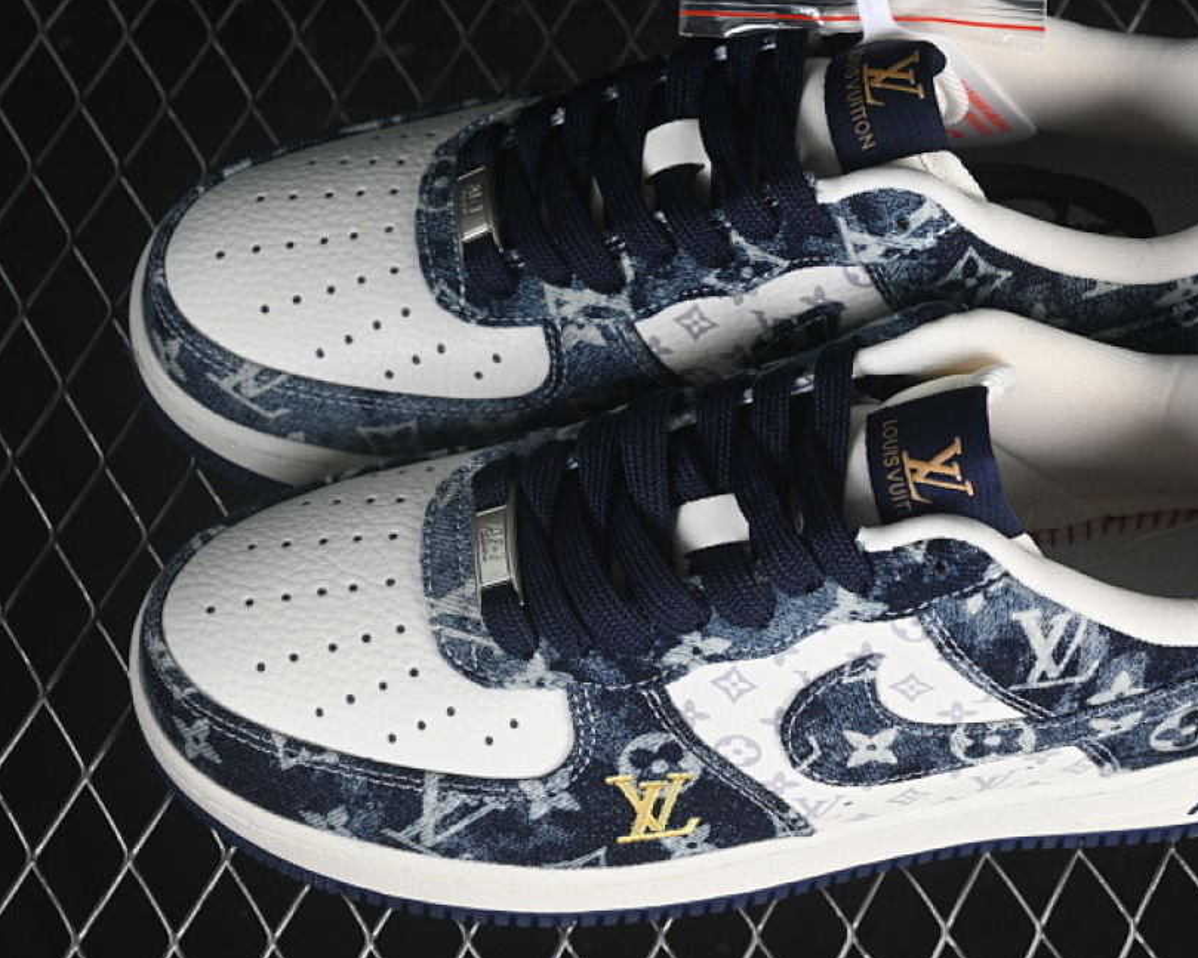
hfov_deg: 20.3
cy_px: 458
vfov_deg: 16.4
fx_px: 3332
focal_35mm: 94
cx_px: 773
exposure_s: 1/60
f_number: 6.3
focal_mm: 50
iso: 160
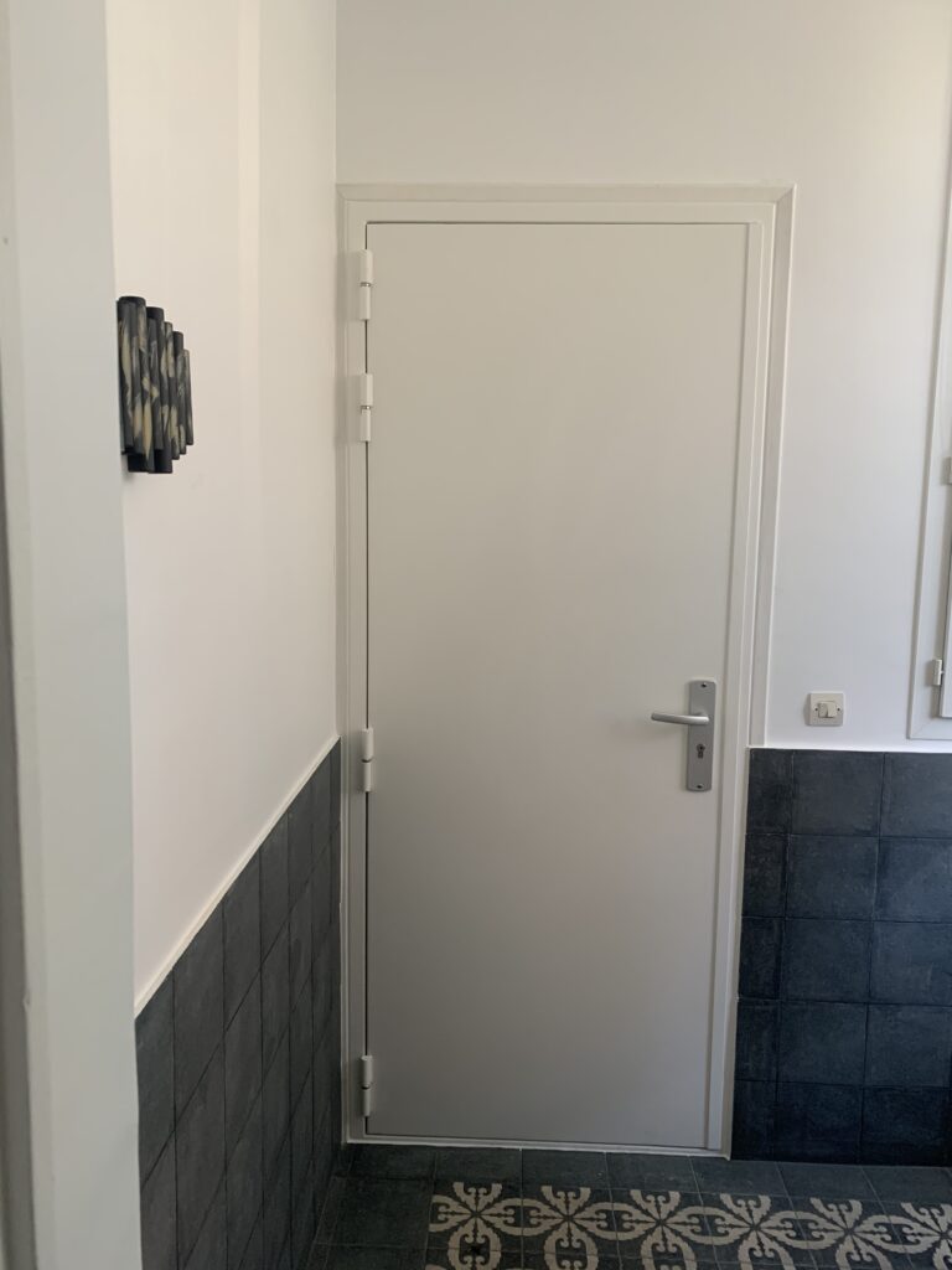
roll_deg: -0.8
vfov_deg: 67.3
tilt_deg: -6.9
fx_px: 953
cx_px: 476
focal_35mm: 26
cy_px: 635
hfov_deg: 53.1
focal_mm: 4.25
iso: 125
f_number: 1.8
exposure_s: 1/60
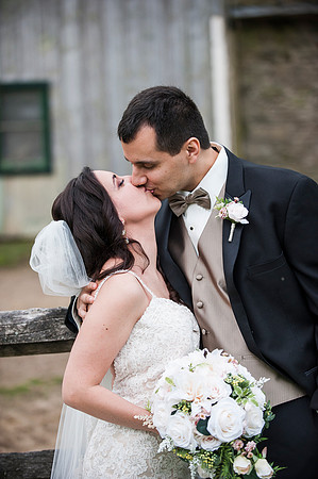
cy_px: 240
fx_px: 1262
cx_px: 159
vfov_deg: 21.5
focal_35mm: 95
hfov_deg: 14.4
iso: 800
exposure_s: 1/3200
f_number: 2.8
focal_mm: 95
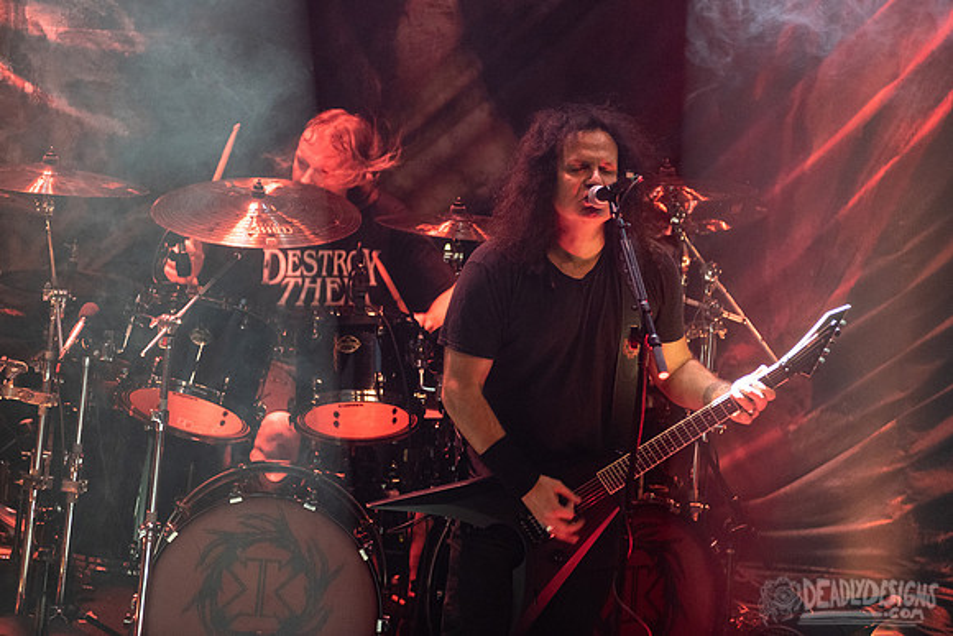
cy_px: 269
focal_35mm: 231
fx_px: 6119
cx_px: 486
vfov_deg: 5.9
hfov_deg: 8.9
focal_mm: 200
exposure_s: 1/100
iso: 3200
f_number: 3.2
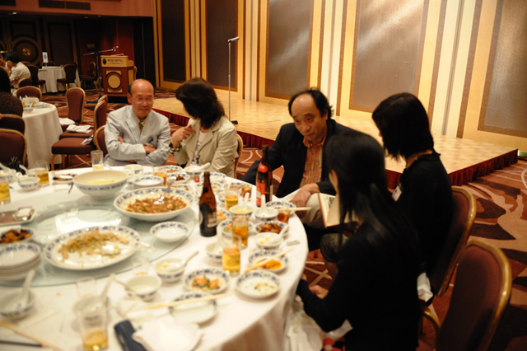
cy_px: 176
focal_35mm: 28
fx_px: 410
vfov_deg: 46.4
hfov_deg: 65.5
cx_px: 264
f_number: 2.8
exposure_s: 1/125
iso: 2800
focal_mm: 28
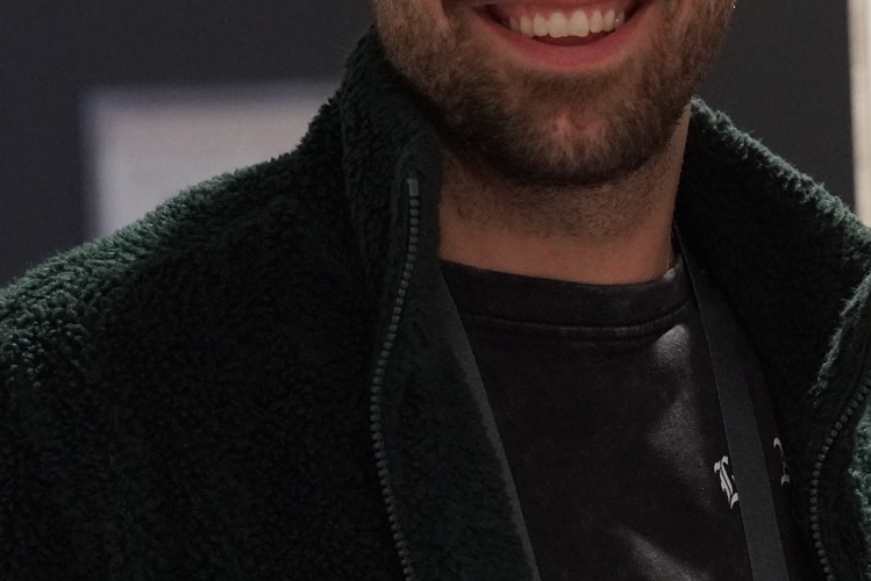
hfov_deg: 7.6
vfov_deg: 5.1
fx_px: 6540
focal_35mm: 270
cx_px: 994
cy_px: 115
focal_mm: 75
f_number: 4
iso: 5000
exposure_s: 1/160
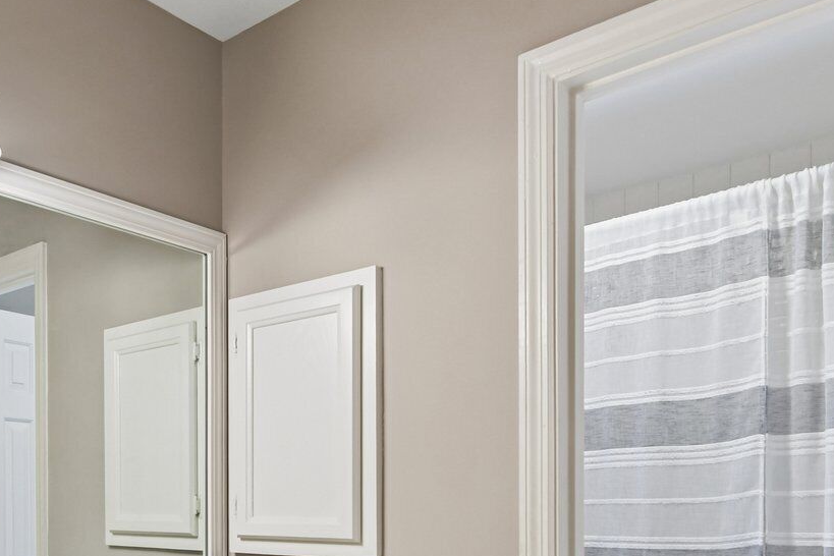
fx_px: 811
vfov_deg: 35.4
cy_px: 509
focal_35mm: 35
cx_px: 180
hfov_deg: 51.4
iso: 400
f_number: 8
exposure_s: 1/30
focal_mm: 14
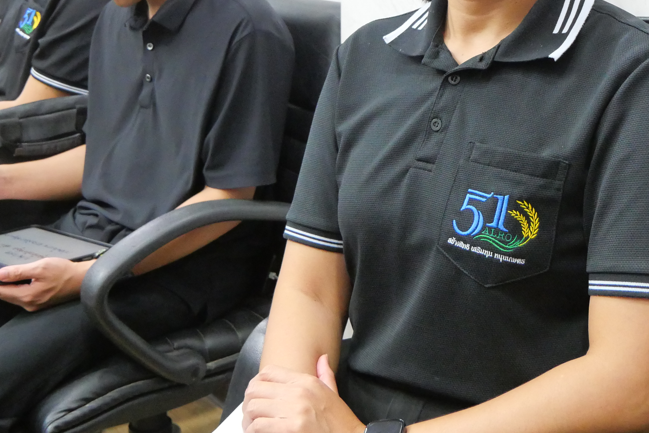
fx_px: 1046
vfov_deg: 22.8
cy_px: 43
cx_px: 445
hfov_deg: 34.1
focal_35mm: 58
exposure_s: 1/30
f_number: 4.5
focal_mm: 15
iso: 3200
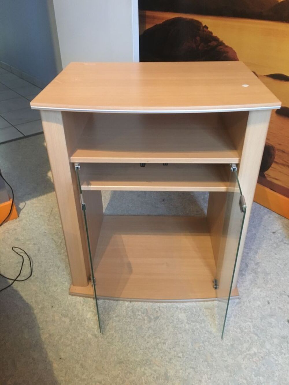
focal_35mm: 29
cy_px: 192
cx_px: 144
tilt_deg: -33.5
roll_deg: +1.1
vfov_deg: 61.7
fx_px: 323
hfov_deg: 48.2
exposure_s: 1/17
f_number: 2.2
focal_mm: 4.15
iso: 400
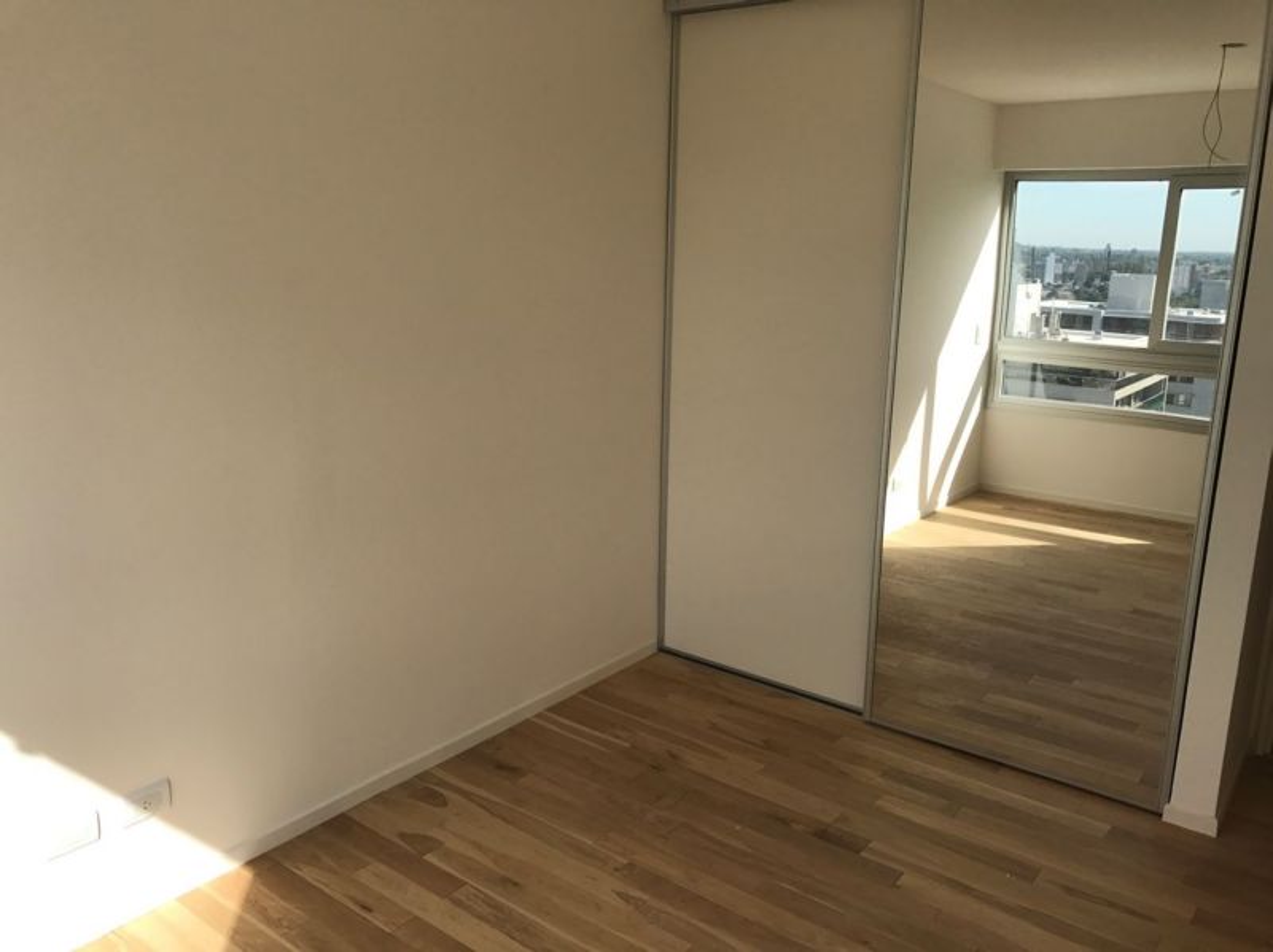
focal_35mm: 28
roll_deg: +0.6
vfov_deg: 49.7
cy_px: 476
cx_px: 636
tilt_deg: -15.1
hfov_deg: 63.5
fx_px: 1029
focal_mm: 3.99
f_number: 1.8
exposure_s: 1/1212
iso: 20
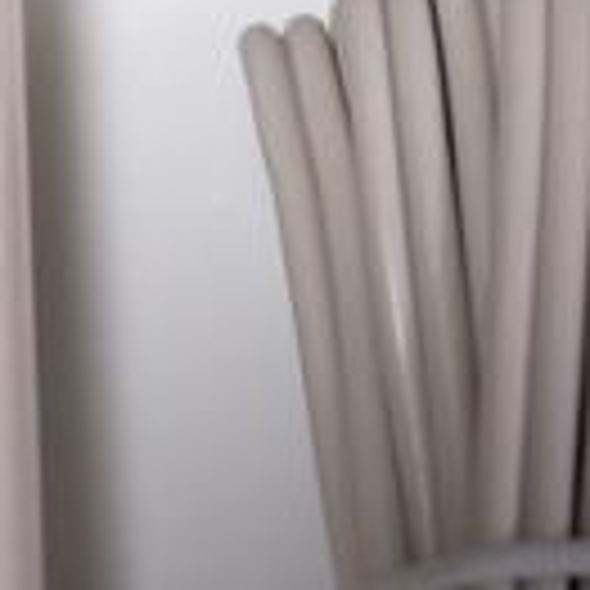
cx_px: -320
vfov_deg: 7.7
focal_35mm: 226
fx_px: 4358
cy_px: -70
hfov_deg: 7.6
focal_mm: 40
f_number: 5
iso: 640
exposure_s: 1/80
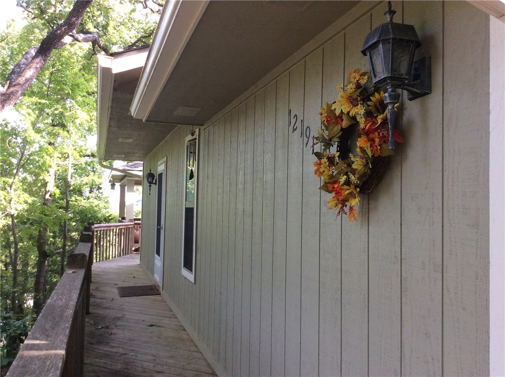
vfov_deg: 44.0
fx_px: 466
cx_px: 252
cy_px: 188
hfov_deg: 56.9
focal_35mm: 32
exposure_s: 1/120
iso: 64
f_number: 2.4
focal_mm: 3.3
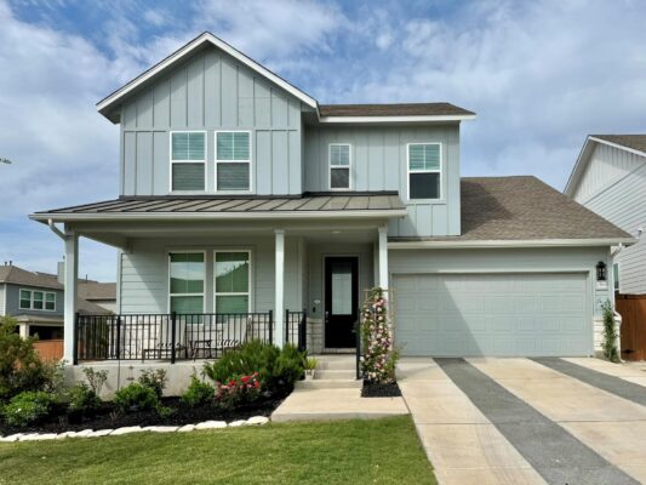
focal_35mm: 24
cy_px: 242
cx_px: 323
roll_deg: -1.9
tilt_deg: +6.9
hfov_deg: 71.6
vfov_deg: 56.8
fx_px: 448
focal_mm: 6.76
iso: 80
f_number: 1.78
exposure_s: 1/7092
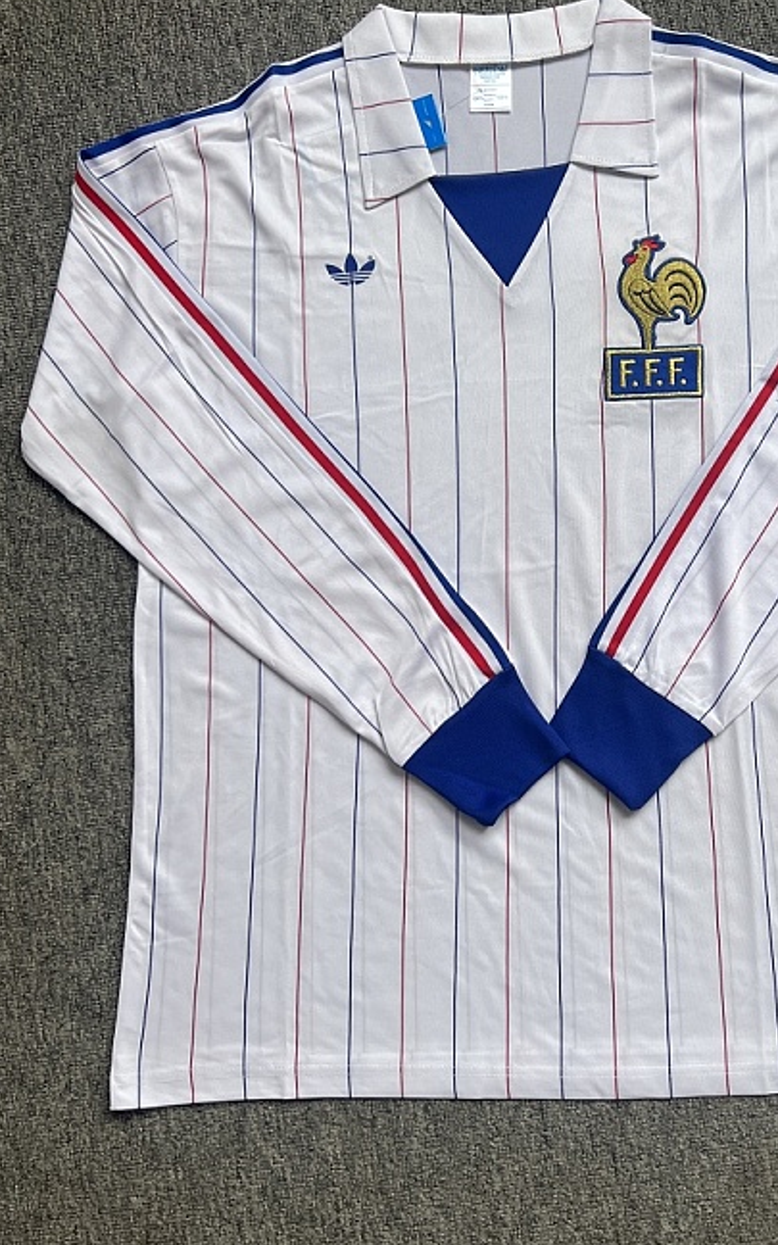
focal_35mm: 34
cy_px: 632
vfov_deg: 56.7
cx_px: 559
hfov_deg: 36.6
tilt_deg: -84.5
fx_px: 1153
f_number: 1.5
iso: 50
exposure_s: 1/539
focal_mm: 5.7
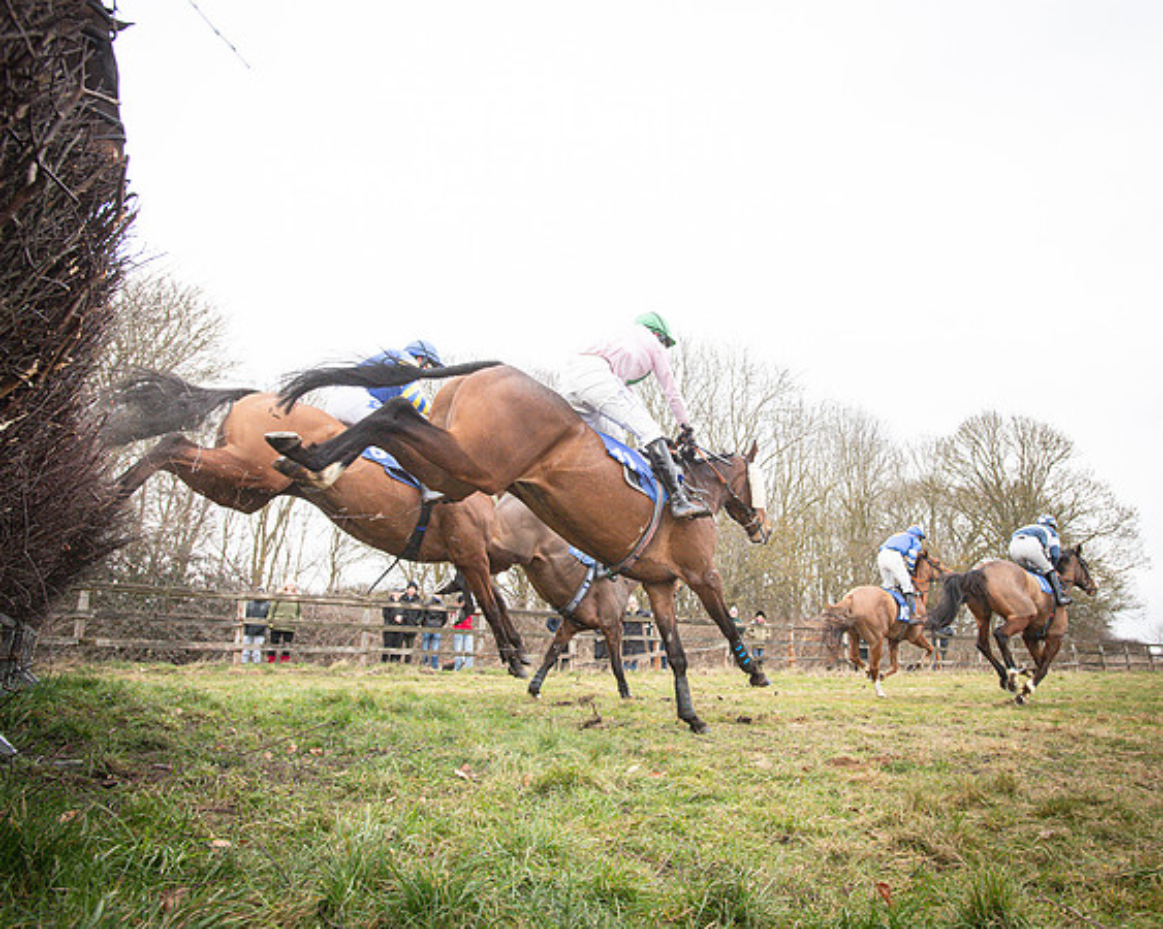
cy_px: 464
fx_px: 775
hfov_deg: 73.2
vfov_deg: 61.9
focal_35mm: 23
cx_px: 680
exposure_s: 1/1600
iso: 2000
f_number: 6.3
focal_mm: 20
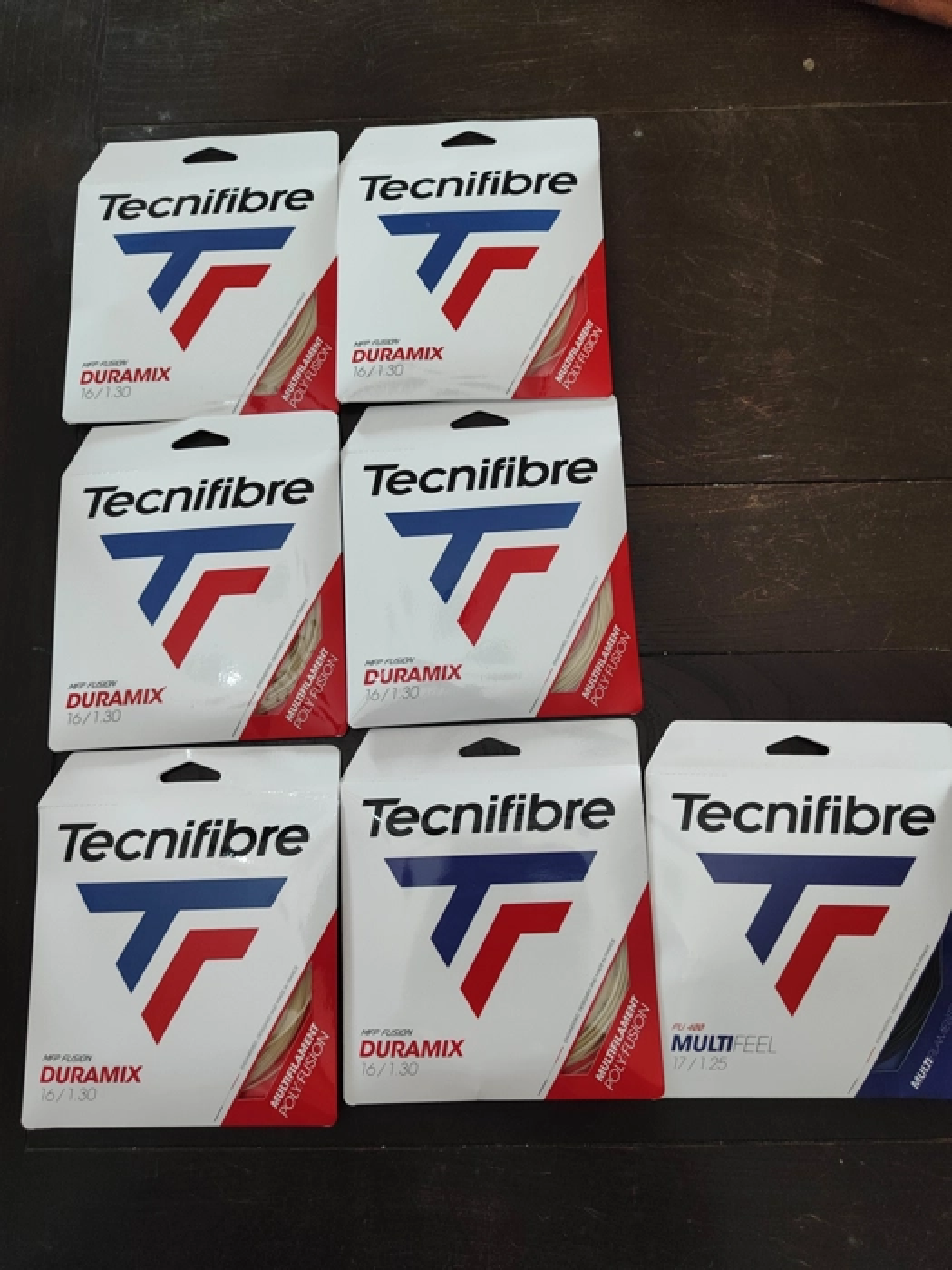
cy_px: 635
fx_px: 843
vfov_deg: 73.9
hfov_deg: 58.9
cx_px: 476
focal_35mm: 23
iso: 1106
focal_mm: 5.59
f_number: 1.88
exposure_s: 1/50
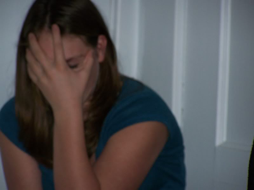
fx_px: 1966
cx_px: 127
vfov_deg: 5.5
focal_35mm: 268
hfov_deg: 7.4
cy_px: 95
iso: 160
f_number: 3.3
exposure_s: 1/200
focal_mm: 44.4
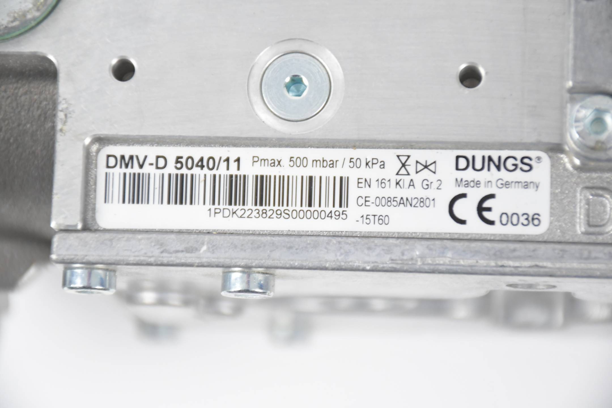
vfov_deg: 6.5
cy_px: 204
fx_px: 3570
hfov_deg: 9.8
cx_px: 306
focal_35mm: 210
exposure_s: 1/250
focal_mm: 140
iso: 4000
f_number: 5.6
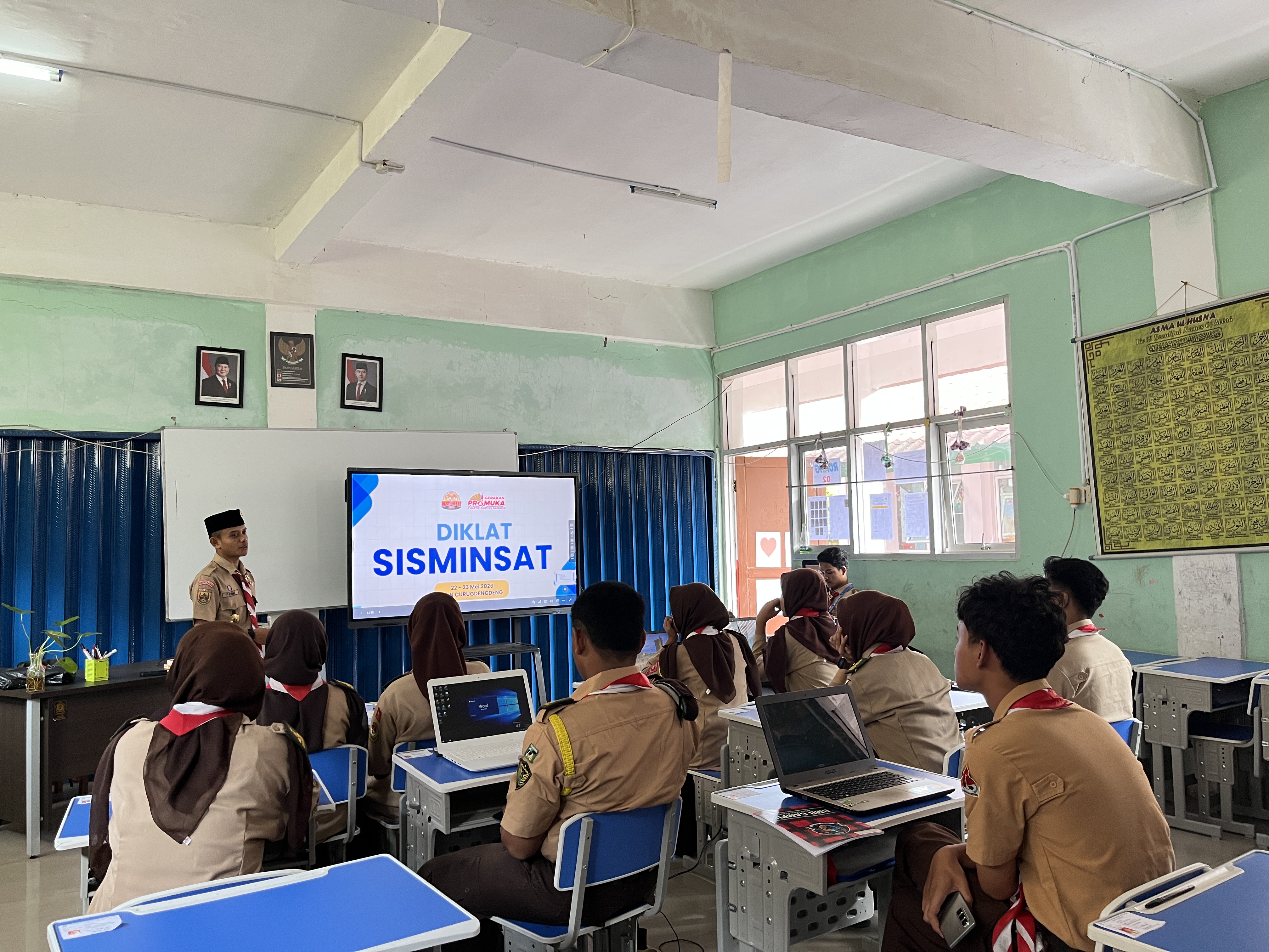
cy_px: 476
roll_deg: +1.6
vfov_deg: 53.1
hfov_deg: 67.3
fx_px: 953
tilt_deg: +4.1
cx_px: 634
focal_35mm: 26
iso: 200
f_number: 1.6
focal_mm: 5.1
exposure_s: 1/60
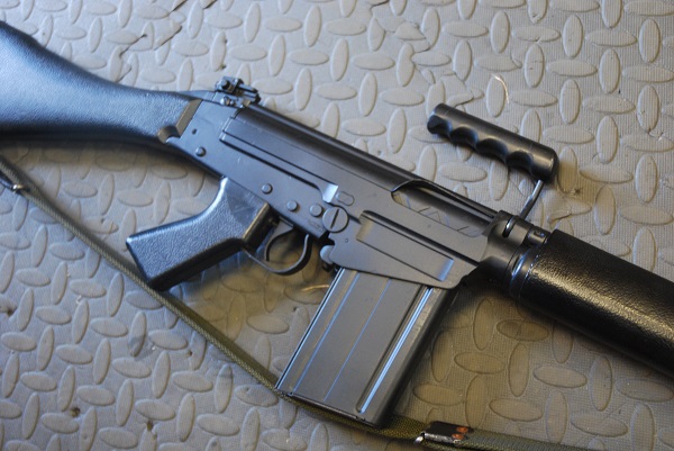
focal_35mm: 46
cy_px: 226
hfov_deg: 42.3
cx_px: 337
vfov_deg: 29.0
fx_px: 871
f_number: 4
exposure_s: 1/30
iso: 800
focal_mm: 31
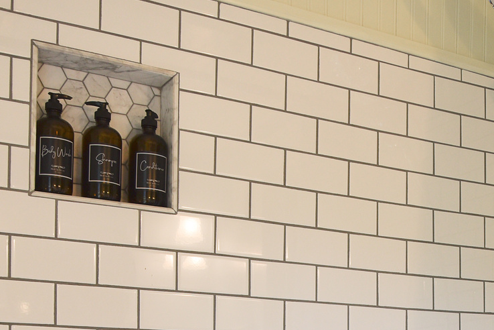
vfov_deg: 33.8
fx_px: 535
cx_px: 380
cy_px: 231
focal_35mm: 39
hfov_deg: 47.4
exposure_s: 1/100
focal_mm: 24
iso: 400
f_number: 5
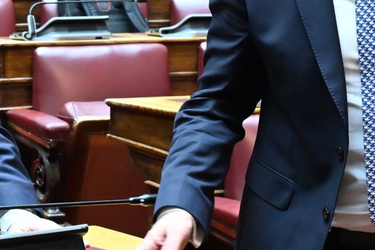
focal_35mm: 132
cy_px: -7
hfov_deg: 14.7
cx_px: -139
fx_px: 1376
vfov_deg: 10.3
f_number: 5.6
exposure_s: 1/250
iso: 4500
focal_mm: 34
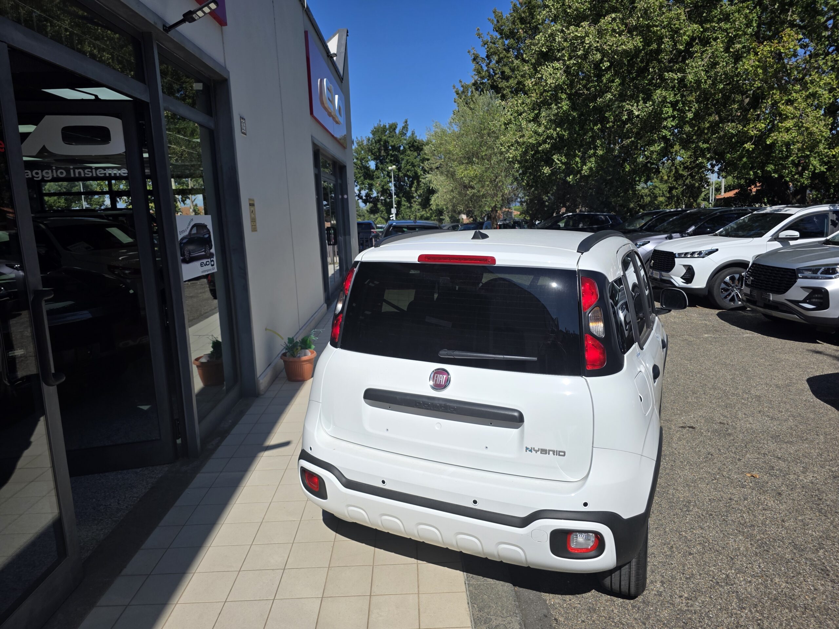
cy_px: 314
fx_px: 557
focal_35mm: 23
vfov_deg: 58.9
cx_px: 420
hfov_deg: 73.9
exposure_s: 1/7944
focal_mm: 6.3
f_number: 1.7
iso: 80
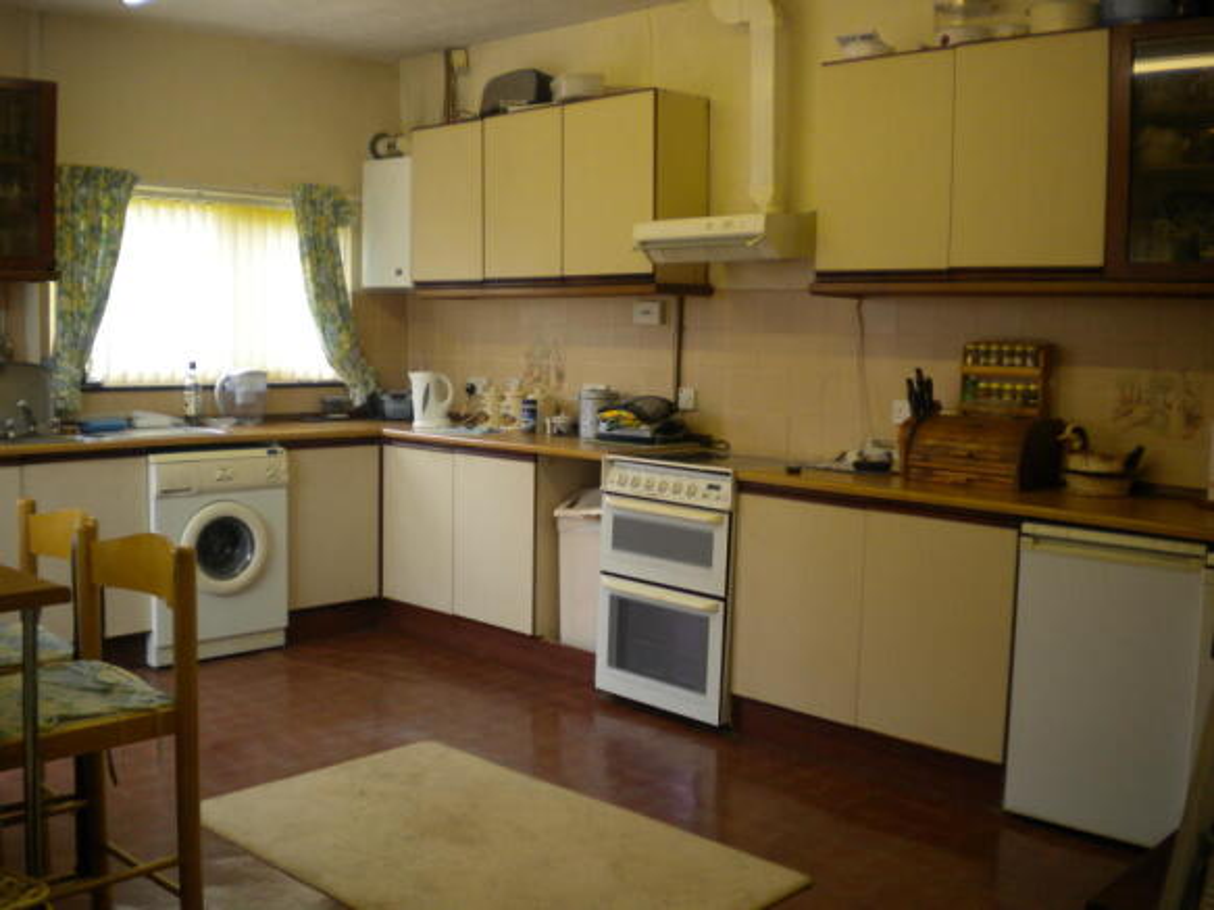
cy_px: 455
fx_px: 1227
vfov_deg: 40.7
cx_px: 607
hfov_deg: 52.6
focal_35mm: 35
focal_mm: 6.3
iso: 166
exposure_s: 1/59.8
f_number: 3.1
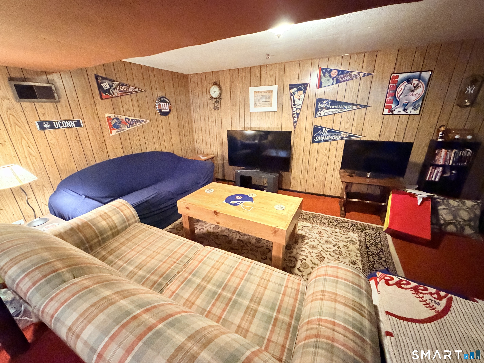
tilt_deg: -20.2
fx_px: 196
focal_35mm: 14
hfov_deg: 102.1
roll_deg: +1.6
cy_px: 182
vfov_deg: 85.7
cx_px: 242
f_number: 2.2
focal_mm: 2.22
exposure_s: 1/40
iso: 1600
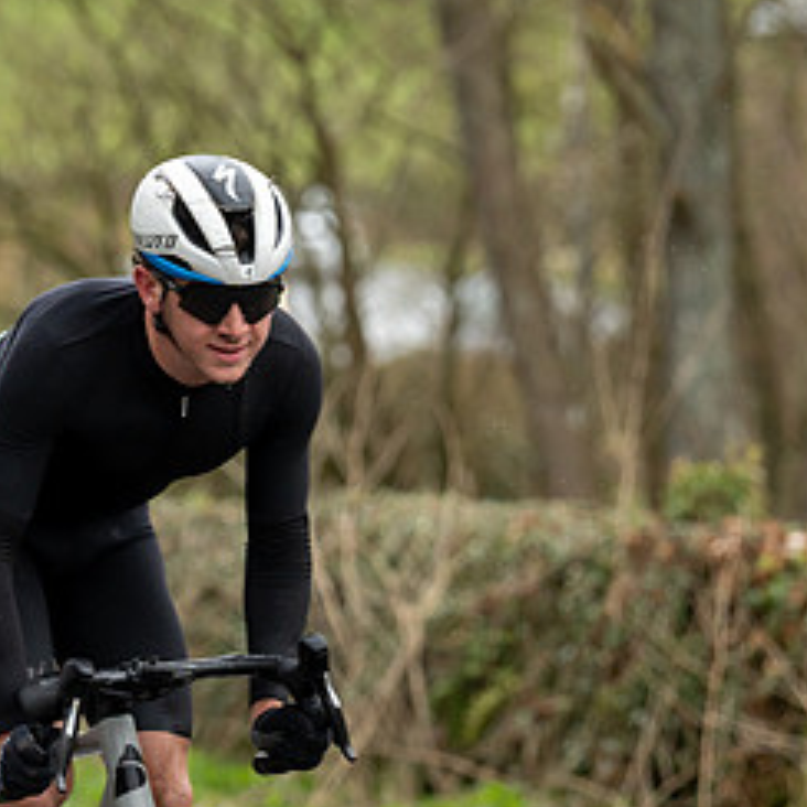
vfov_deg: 5.3
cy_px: 514
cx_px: -10
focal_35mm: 329
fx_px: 8678
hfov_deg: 5.3
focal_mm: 163
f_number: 4
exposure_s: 1/1000
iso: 1600
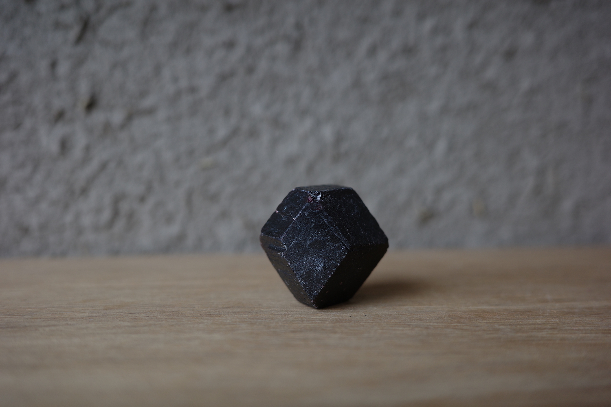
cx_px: 306
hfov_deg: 48.5
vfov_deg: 33.4
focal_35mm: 40
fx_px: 679
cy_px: 204
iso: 200
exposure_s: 1/125
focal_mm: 26
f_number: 2.8
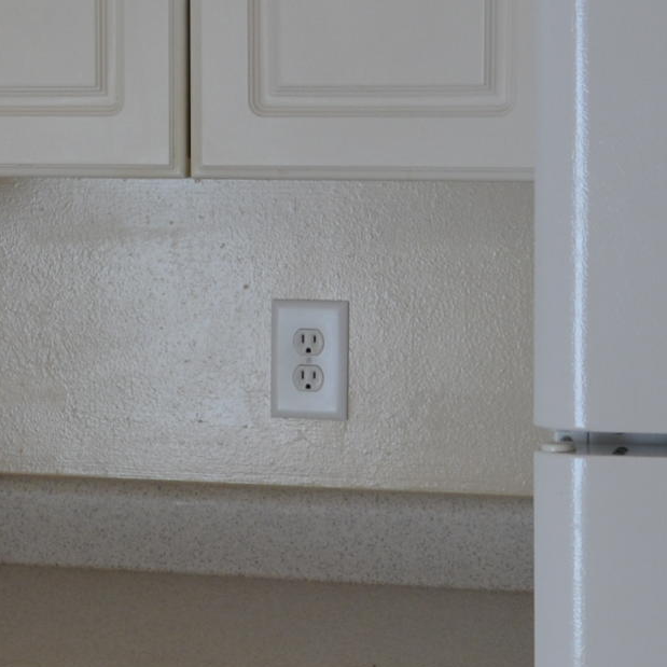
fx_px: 2965
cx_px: -78
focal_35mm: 136
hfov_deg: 12.6
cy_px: 413
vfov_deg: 12.8
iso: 400
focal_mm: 22
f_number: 5
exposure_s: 1/100
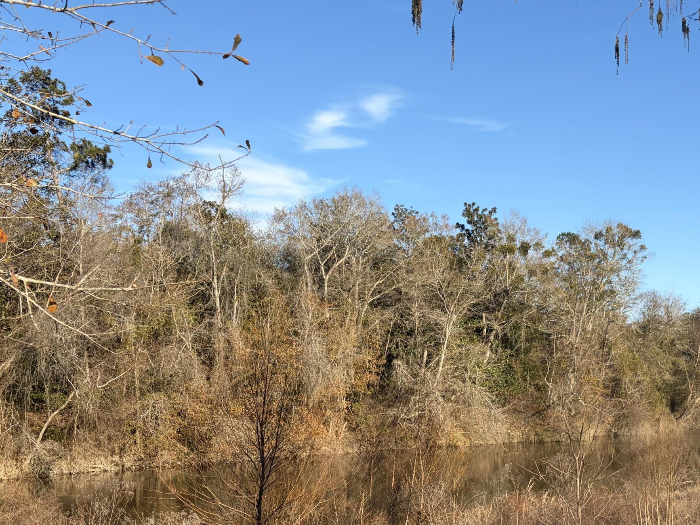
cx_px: 483
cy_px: 346
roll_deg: +0.9
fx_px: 910
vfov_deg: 31.9
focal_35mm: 45
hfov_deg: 41.4
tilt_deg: +2.9
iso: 50
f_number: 1.6
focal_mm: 5.96
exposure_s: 1/2283
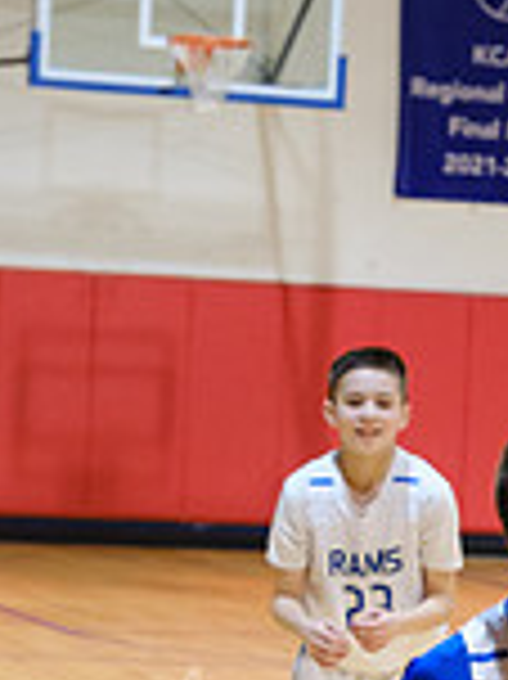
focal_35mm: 219
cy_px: 784
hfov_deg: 6.7
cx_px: 562
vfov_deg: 9.0
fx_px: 4291
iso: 2000
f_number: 2.8
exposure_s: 1/400
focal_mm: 34.2
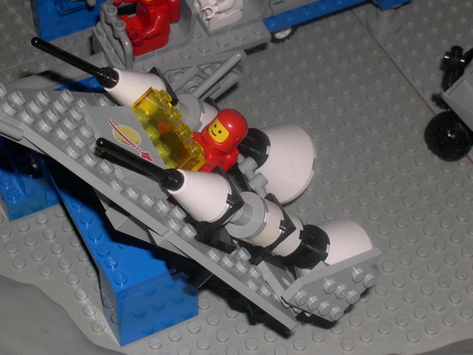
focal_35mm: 102
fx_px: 1394
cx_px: 236
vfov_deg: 14.5
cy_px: 178
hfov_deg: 19.3
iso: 100
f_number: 13
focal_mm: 21.6
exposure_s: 1/60
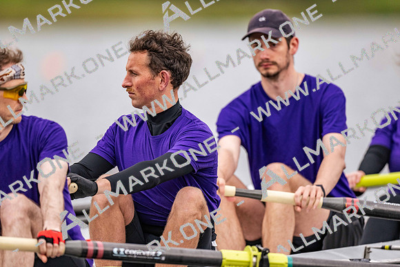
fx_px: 6668
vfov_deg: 2.3
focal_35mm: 600
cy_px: 134
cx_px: 200
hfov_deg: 3.4
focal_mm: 600
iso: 1250
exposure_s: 1/2500
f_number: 4
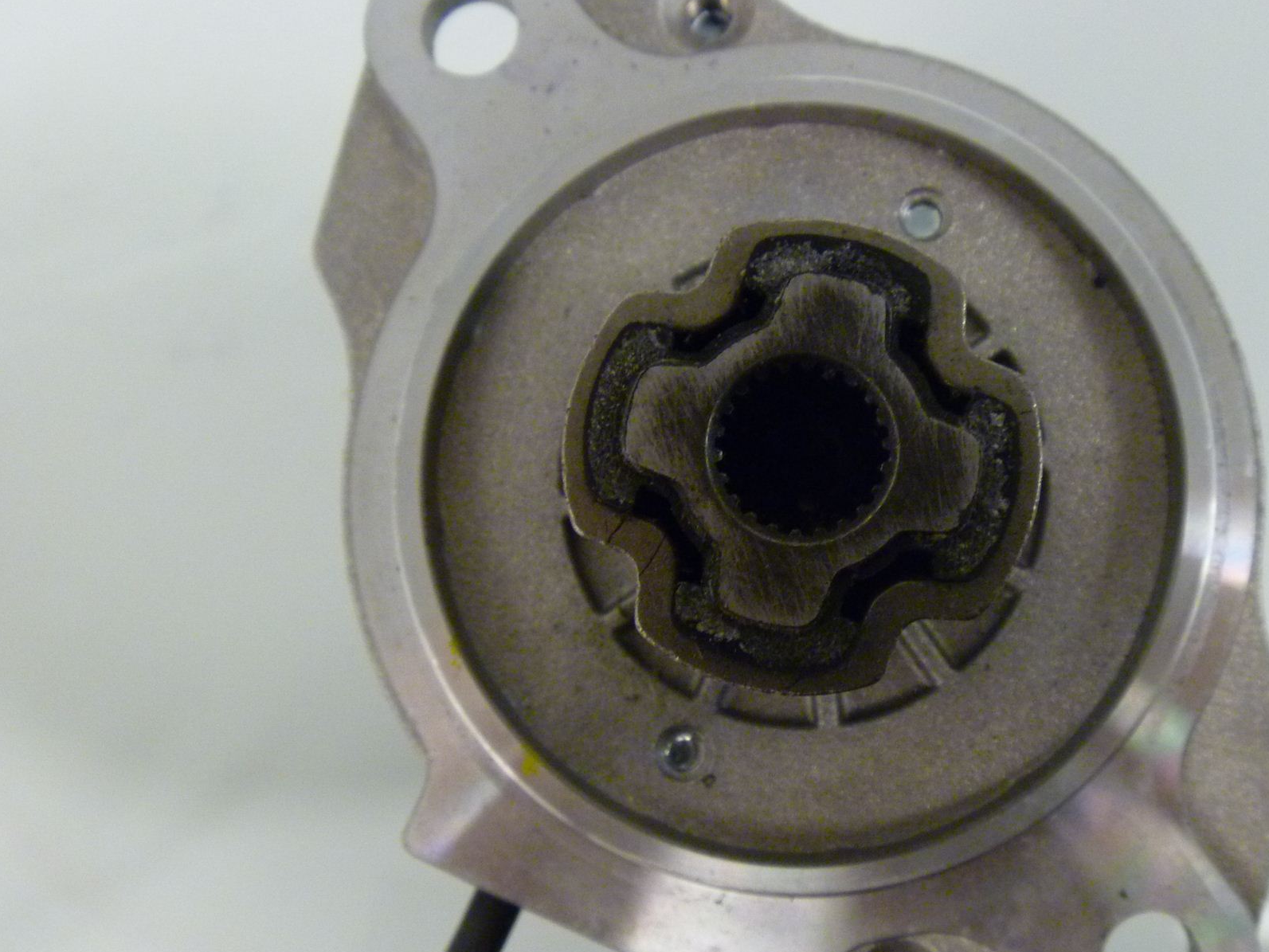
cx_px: 801
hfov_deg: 41.7
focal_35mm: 45
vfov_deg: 32.2
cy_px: 505
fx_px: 1650
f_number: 3.5
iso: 400
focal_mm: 6.3
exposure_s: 1/20
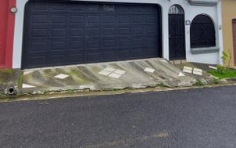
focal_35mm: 29
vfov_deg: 38.1
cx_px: 126
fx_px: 187
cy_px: -2
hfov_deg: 64.5
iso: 50
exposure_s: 1/393
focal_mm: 1.74
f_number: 2.2
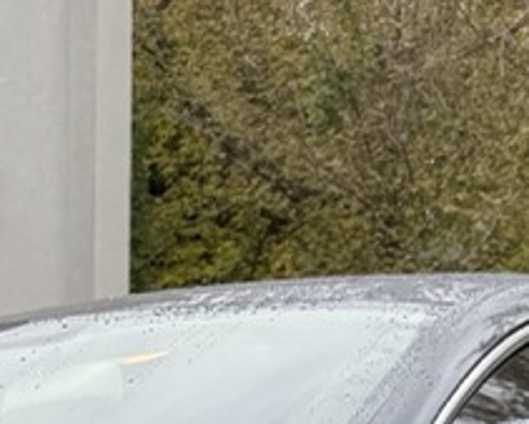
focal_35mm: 142
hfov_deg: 13.1
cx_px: -158
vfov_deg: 10.2
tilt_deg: -4.7
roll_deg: +0.9
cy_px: 770
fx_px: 2224
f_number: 1.78
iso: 80
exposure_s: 1/312
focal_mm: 6.76
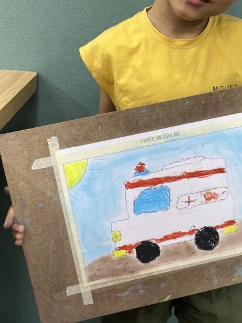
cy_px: 67
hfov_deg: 30.6
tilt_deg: -13.9
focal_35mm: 47
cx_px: 168
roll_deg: -3.5
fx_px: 438
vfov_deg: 38.9
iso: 64
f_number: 1.8
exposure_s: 1/100
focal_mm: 4.25
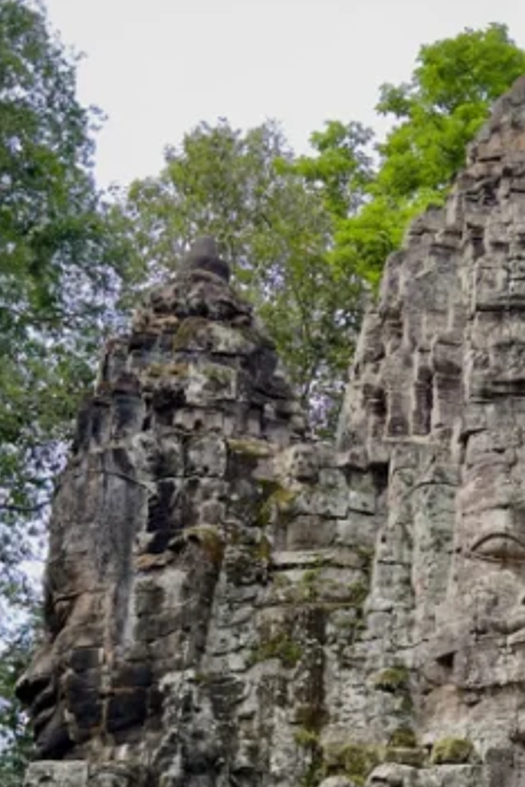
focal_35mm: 97
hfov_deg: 13.9
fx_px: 2122
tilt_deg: +20.5
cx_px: 554
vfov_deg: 20.2
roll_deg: -1.3
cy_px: 848
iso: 100
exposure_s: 1/621
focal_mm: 6.76
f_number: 1.78
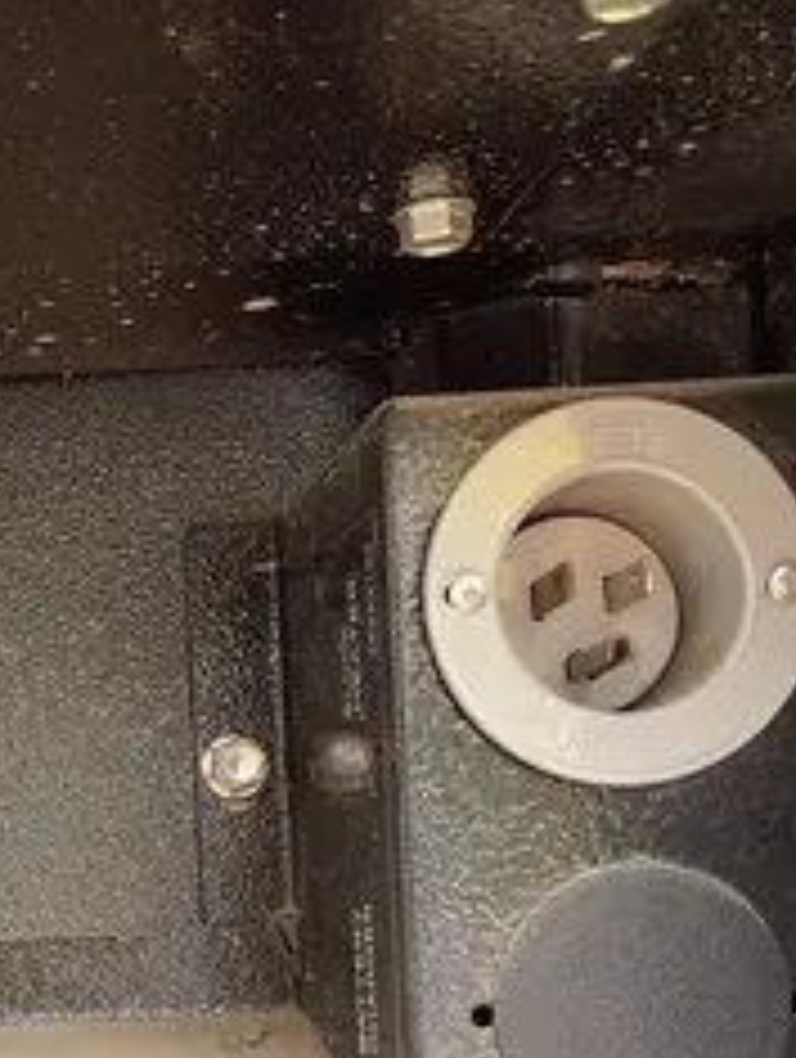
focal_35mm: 81
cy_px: 1060
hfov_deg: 16.7
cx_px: -364
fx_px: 2477
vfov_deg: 23.1
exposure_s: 1/121
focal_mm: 4.2
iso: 40
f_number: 1.6
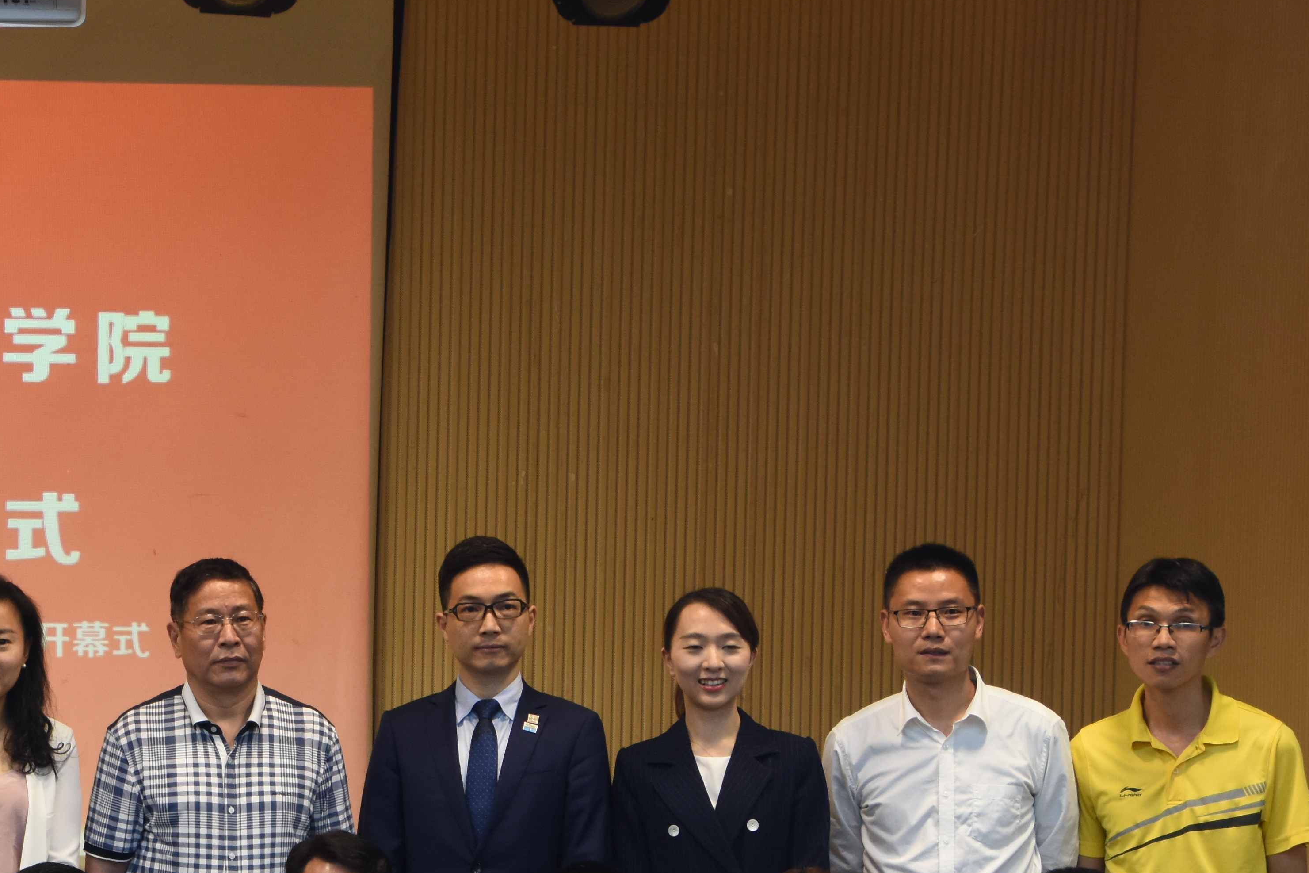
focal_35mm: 152
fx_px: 5526
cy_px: 652
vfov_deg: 9.0
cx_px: 205
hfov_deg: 13.4
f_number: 8
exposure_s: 1/25
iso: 640
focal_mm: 50
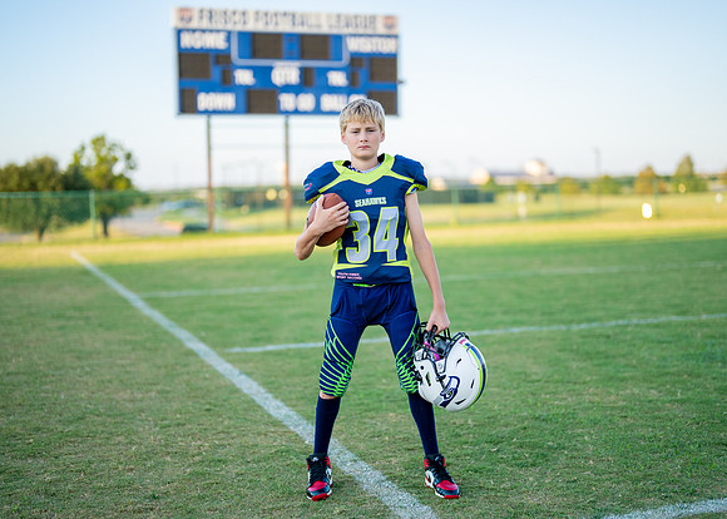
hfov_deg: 35.3
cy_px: 266
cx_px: 377
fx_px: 1142
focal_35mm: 55
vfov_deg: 25.6
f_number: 1.2
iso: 160
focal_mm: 50
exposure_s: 1/2000
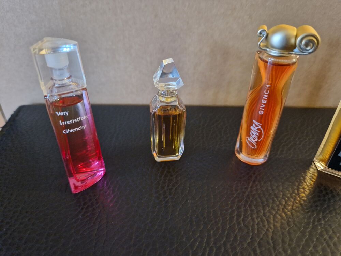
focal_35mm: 23
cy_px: 128
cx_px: 170
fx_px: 227
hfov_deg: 73.9
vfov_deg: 58.9
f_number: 1.8
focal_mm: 5.4
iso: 640
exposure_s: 1/25
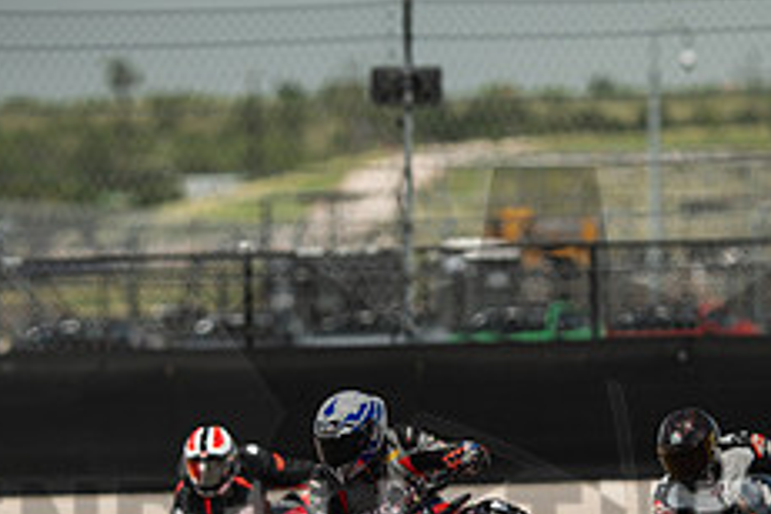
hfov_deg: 2.7
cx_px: 544
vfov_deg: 1.8
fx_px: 16147
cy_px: 576
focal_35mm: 754
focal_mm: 200
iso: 160
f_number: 2.5
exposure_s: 1/2000
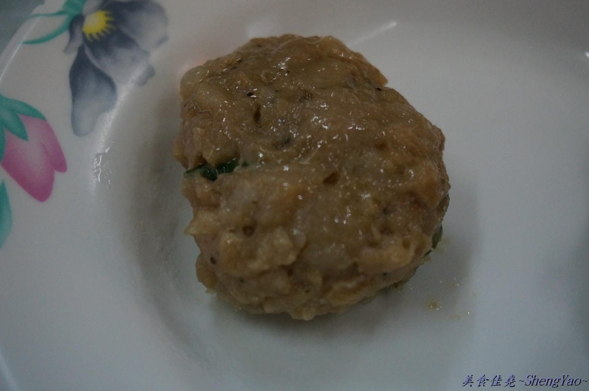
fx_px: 1103
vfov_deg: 20.1
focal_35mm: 68
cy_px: 196
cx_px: 294
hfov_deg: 29.9
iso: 2500
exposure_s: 1/160
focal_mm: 45
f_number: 5.6
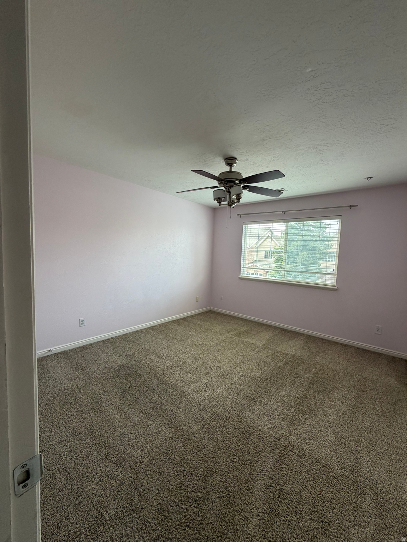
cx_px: 204
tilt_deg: -4.6
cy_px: 271
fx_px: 219
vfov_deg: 102.1
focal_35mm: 14
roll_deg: -2.6
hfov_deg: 85.7
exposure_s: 1/121
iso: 160
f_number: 2.2
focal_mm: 2.22
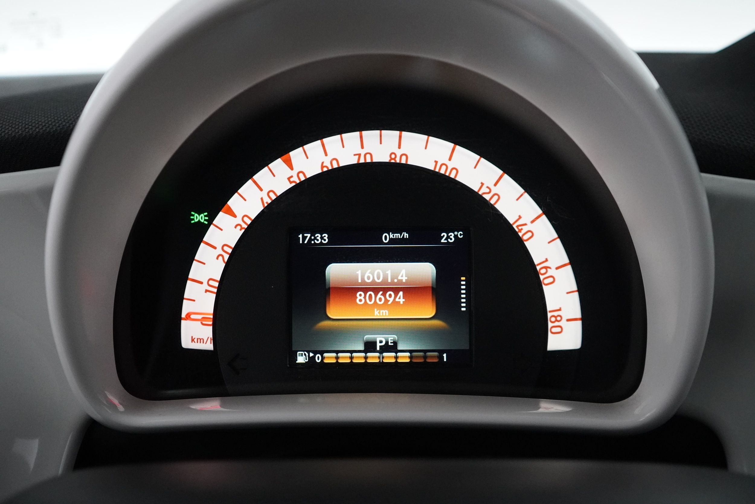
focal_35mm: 42
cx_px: 378
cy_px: 252
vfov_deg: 31.9
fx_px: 881
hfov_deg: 46.4
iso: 3200
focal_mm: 28
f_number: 3.5
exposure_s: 1/60
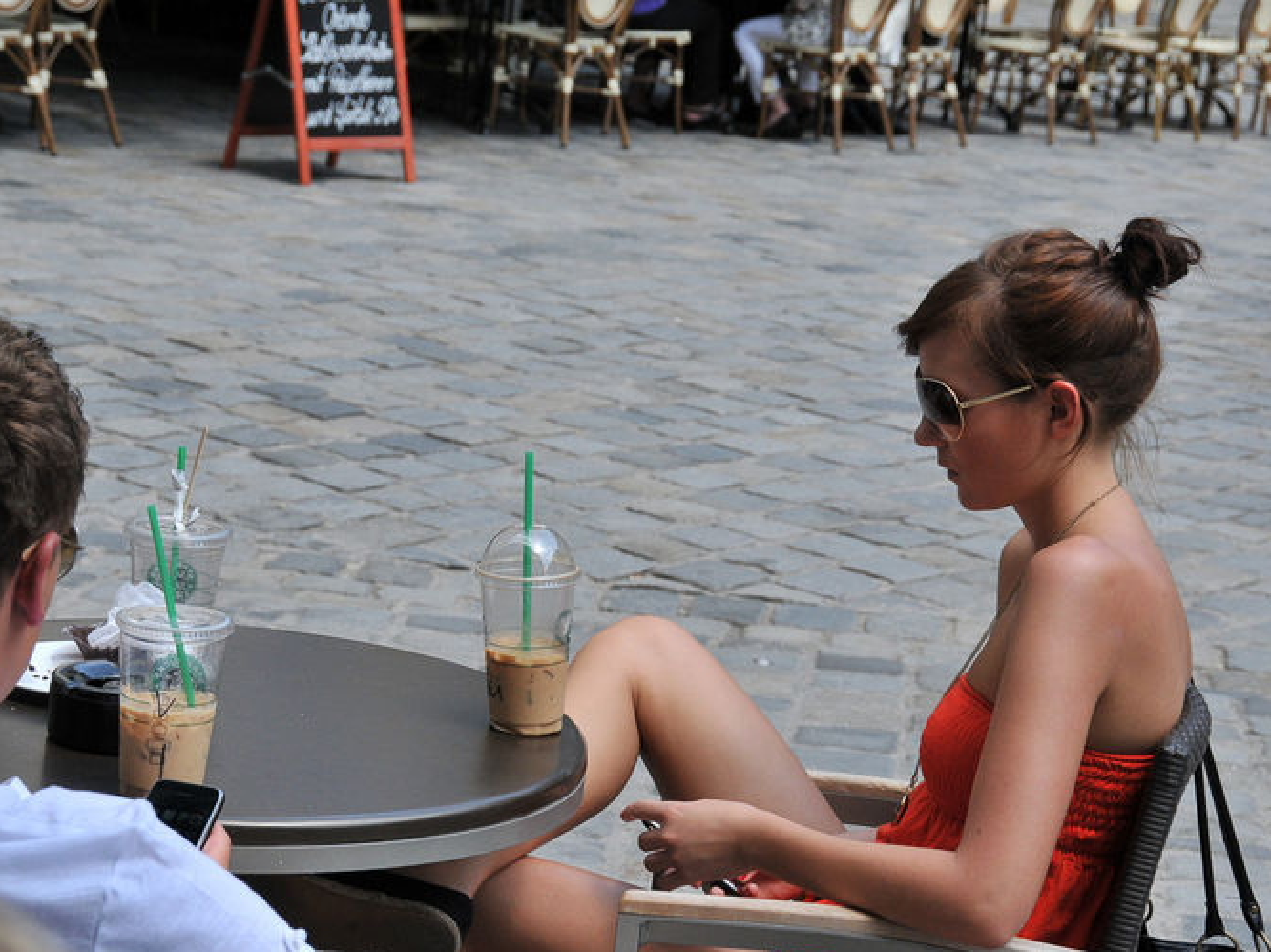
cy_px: 413
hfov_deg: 18.1
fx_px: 4001
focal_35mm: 109
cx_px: 611
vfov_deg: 13.6
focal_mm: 56
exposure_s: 1/640
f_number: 7.1
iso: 500
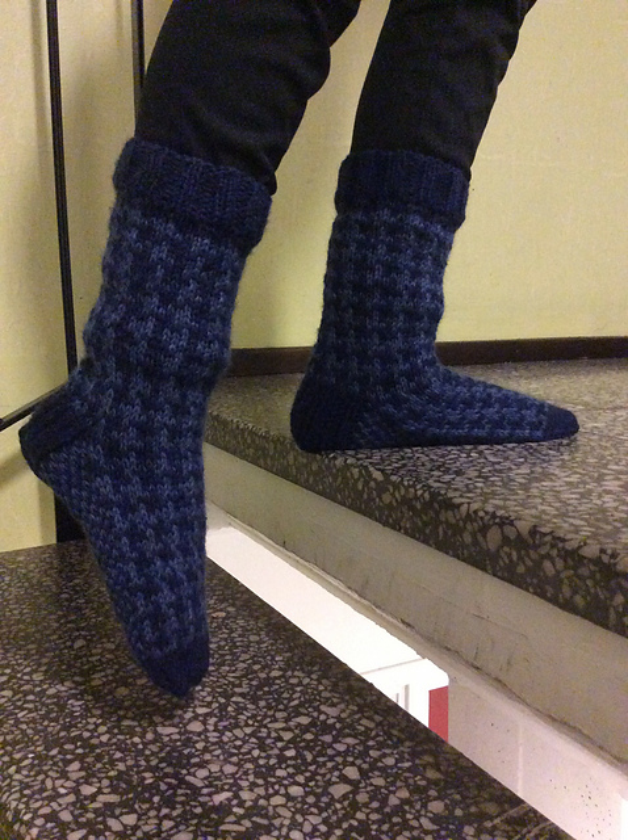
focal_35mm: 32
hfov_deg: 44.1
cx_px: 314
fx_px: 776
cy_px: 420
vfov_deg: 56.9
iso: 500
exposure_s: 1/17
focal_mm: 3.3
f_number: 2.4
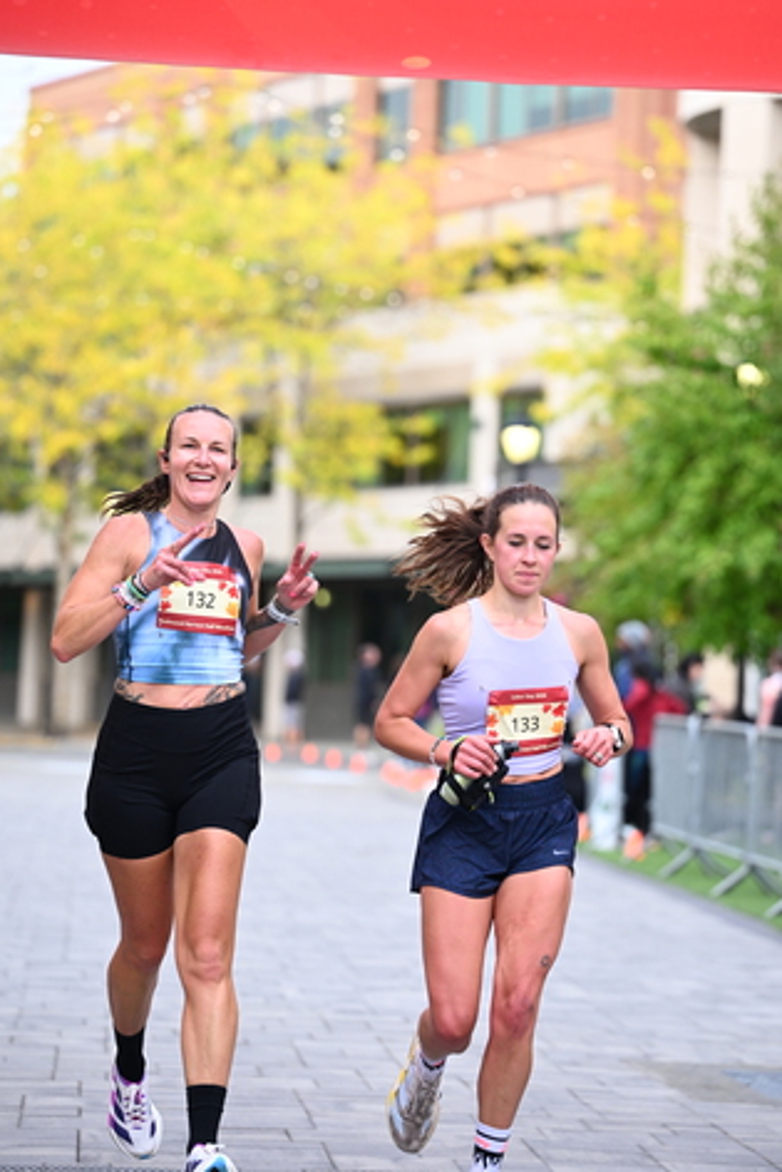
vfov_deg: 15.3
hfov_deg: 10.2
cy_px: 556
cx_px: 398
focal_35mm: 134
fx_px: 4363
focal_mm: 115
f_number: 2.8
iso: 1000
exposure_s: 1/1600
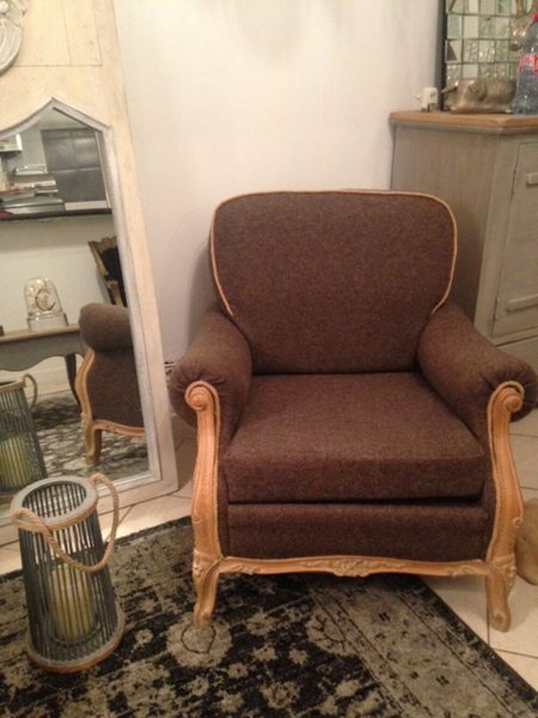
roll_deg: +0.8
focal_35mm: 33
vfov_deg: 55.3
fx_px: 684
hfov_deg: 43.0
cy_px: 359
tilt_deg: -24.5
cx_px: 269
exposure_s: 1/15
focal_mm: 4.12
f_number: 2.4
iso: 400
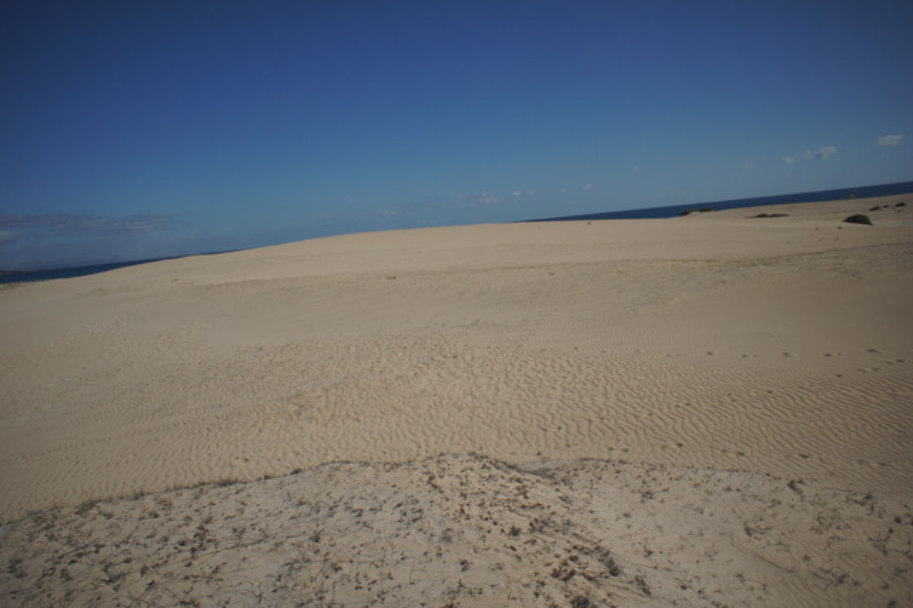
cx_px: 456
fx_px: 608
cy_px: 304
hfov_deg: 73.8
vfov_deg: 53.1
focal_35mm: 24
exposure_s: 1/1250
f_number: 9
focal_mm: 16
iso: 200
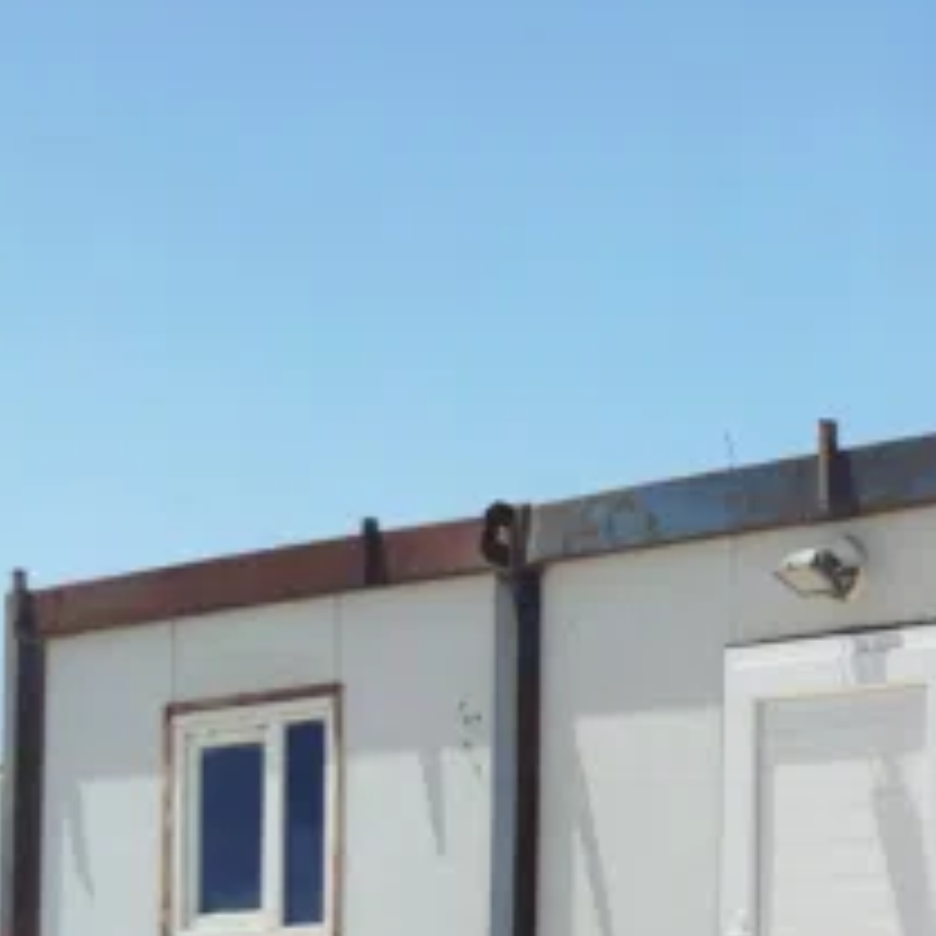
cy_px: 855
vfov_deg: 17.5
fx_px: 2998
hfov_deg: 16.7
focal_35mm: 98
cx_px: 1246
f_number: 1.7
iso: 50
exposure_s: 1/724
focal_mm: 5.31
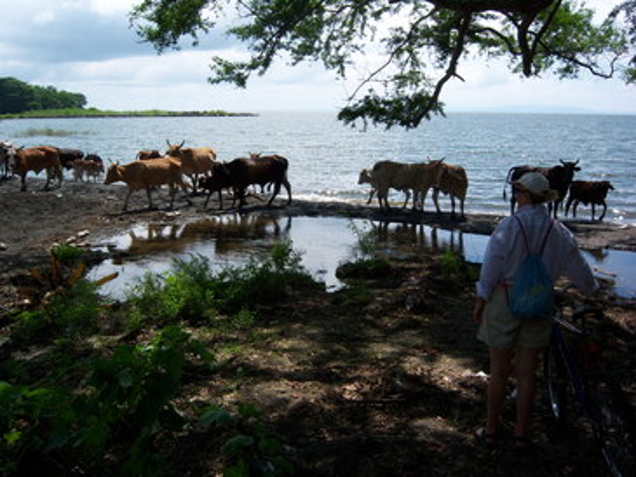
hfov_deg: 51.3
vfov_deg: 39.7
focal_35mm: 36
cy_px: 238
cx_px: 318
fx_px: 662
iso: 80
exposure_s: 1/500
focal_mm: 7.5
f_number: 4.8
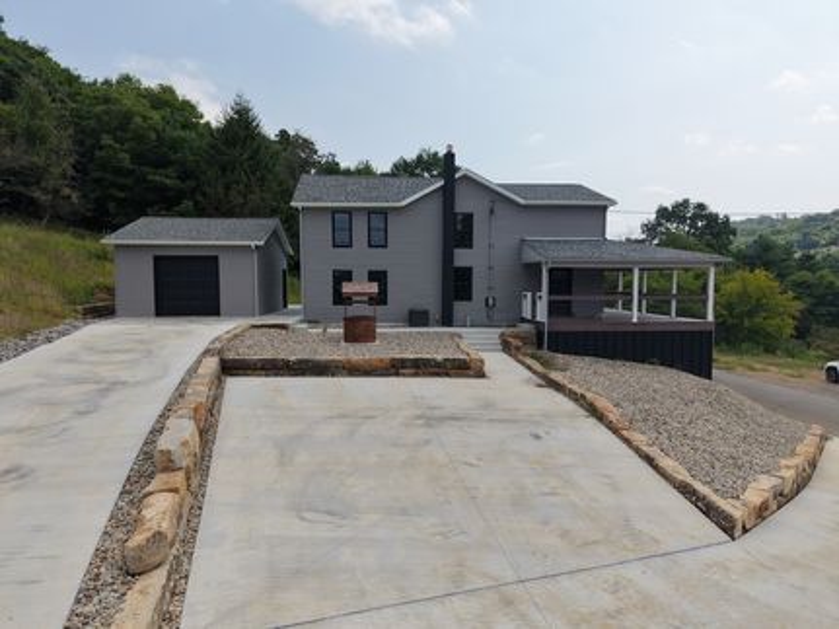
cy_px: 314
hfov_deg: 71.6
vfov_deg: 56.8
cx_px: 420
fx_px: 582
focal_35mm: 24
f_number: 1.8
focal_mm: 8.67
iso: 400
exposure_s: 1/1250
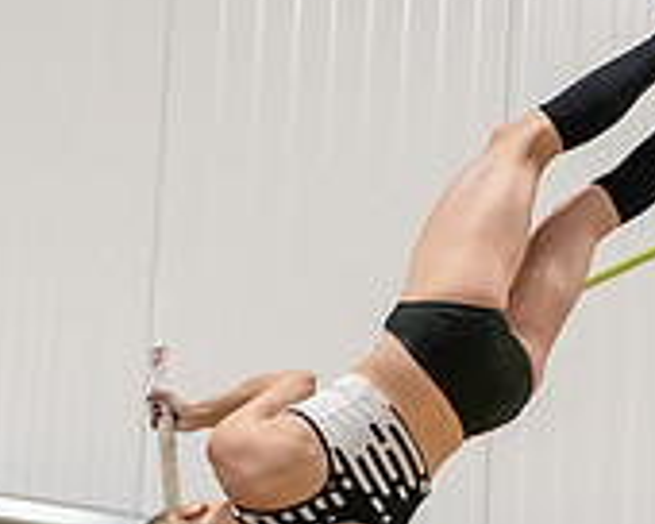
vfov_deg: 5.2
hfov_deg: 6.6
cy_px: 530
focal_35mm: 295
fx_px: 5719
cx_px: 347
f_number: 2.8
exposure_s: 1/800
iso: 6400
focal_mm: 92
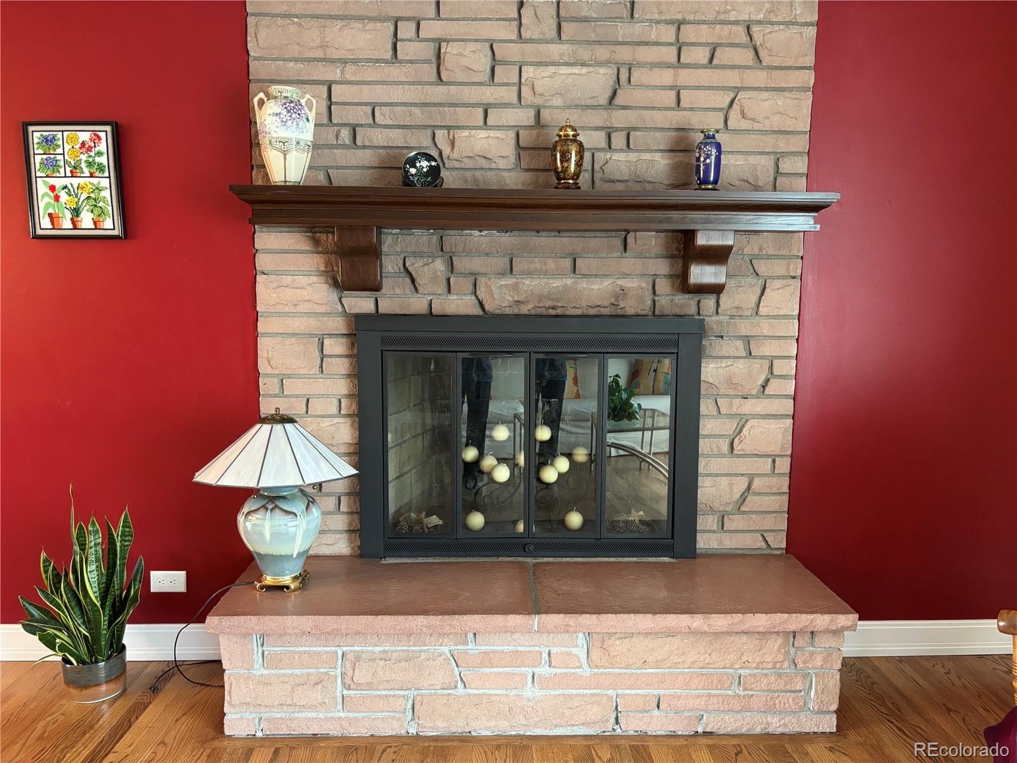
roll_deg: -0.4
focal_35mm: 26
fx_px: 764
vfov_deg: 53.1
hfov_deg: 67.3
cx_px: 508
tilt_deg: -7.7
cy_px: 382
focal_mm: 5.96
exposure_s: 1/40
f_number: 1.6
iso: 400
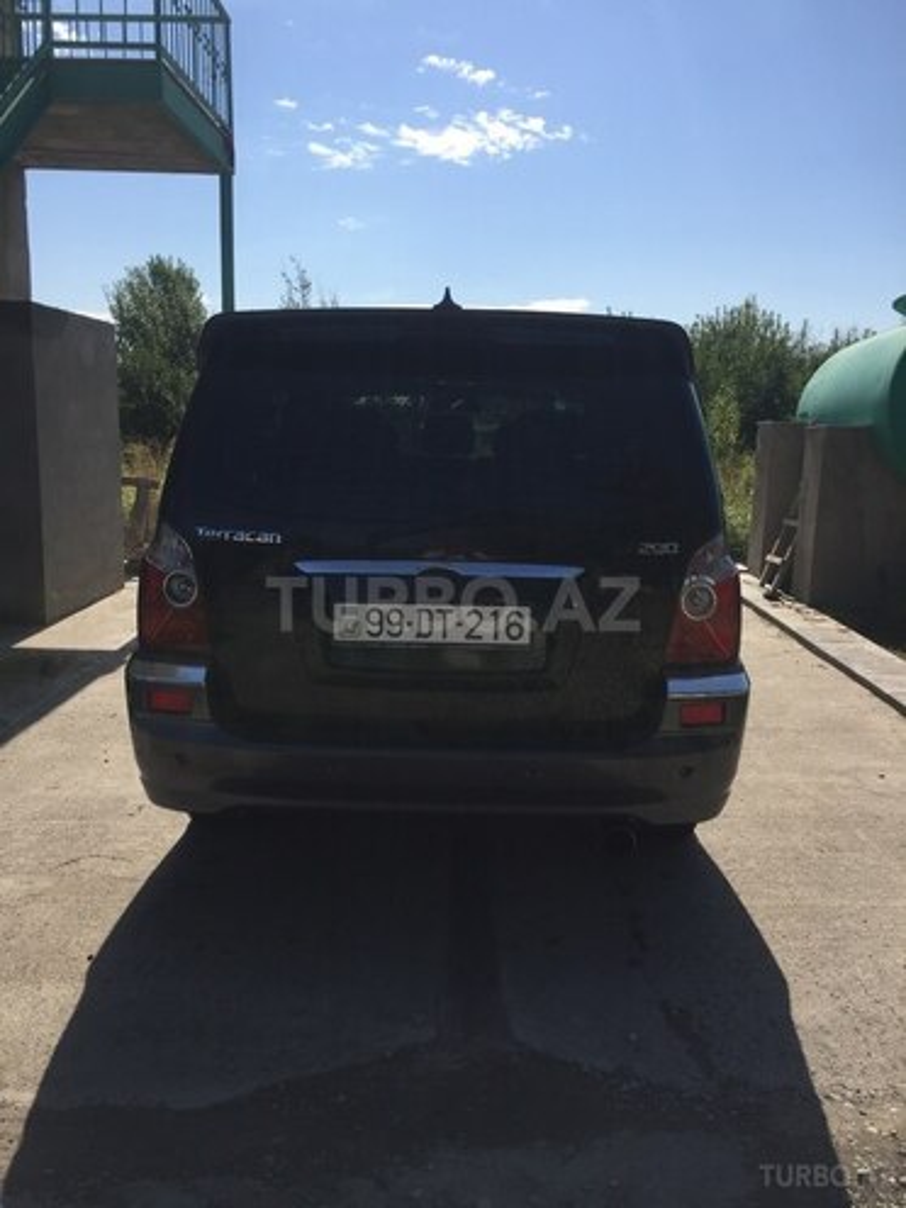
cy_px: 604
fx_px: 1012
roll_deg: -2.5
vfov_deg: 61.7
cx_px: 453
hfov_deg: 48.2
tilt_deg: -9.8
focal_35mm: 29
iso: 32
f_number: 2.2
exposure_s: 1/2825
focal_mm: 4.15
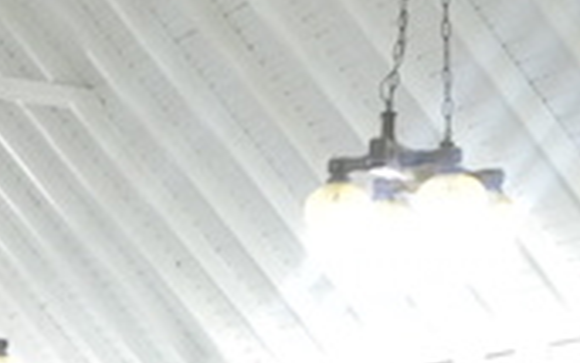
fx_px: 2324
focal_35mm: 147
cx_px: -122
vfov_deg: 8.5
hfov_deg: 13.8
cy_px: 719
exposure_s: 1/43
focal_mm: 6.6
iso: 400
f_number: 3.2
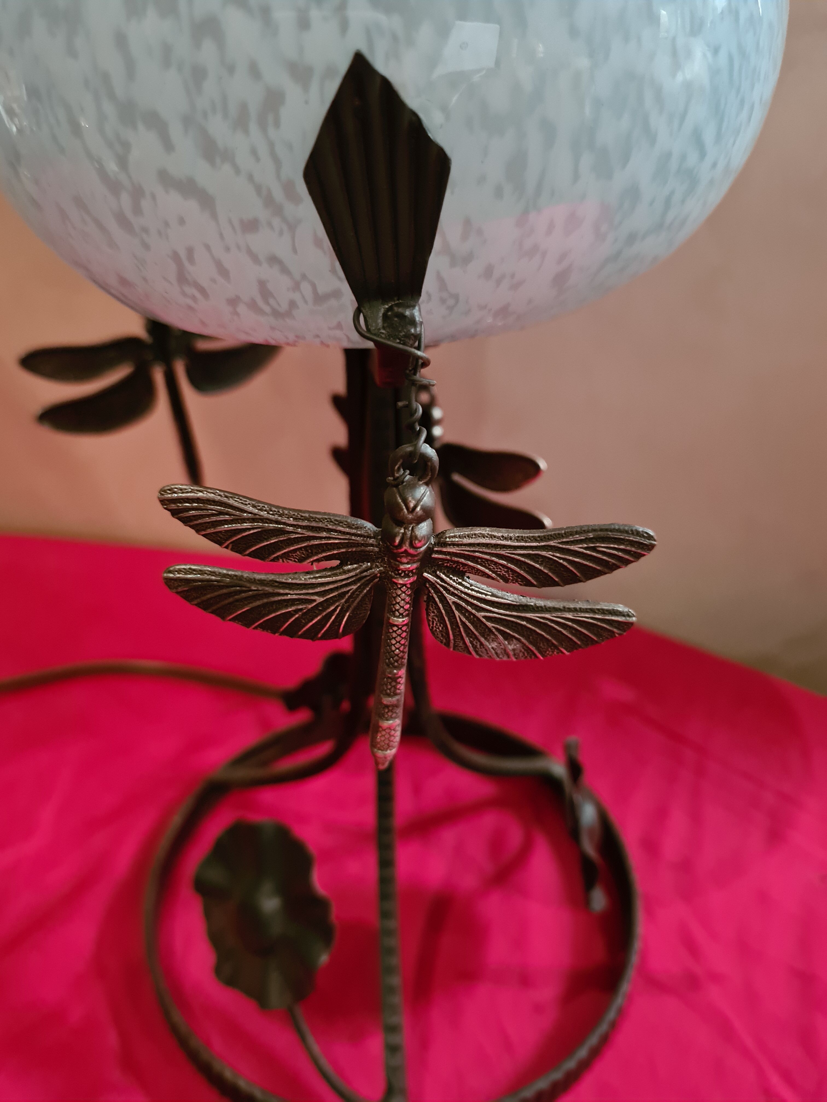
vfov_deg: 67.3
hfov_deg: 53.1
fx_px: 828
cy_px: 551
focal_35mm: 26
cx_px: 414
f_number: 1.8
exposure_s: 1/25
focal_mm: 5.4
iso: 1000
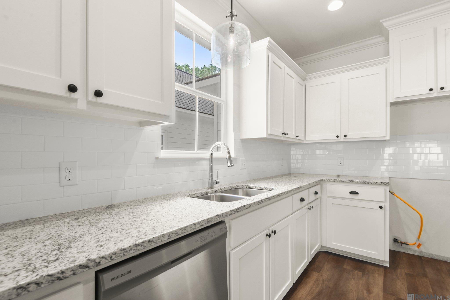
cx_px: 225
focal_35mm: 16
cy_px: 150
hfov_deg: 96.7
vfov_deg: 73.8
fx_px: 200
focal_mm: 16
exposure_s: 1/15
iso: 320
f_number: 10
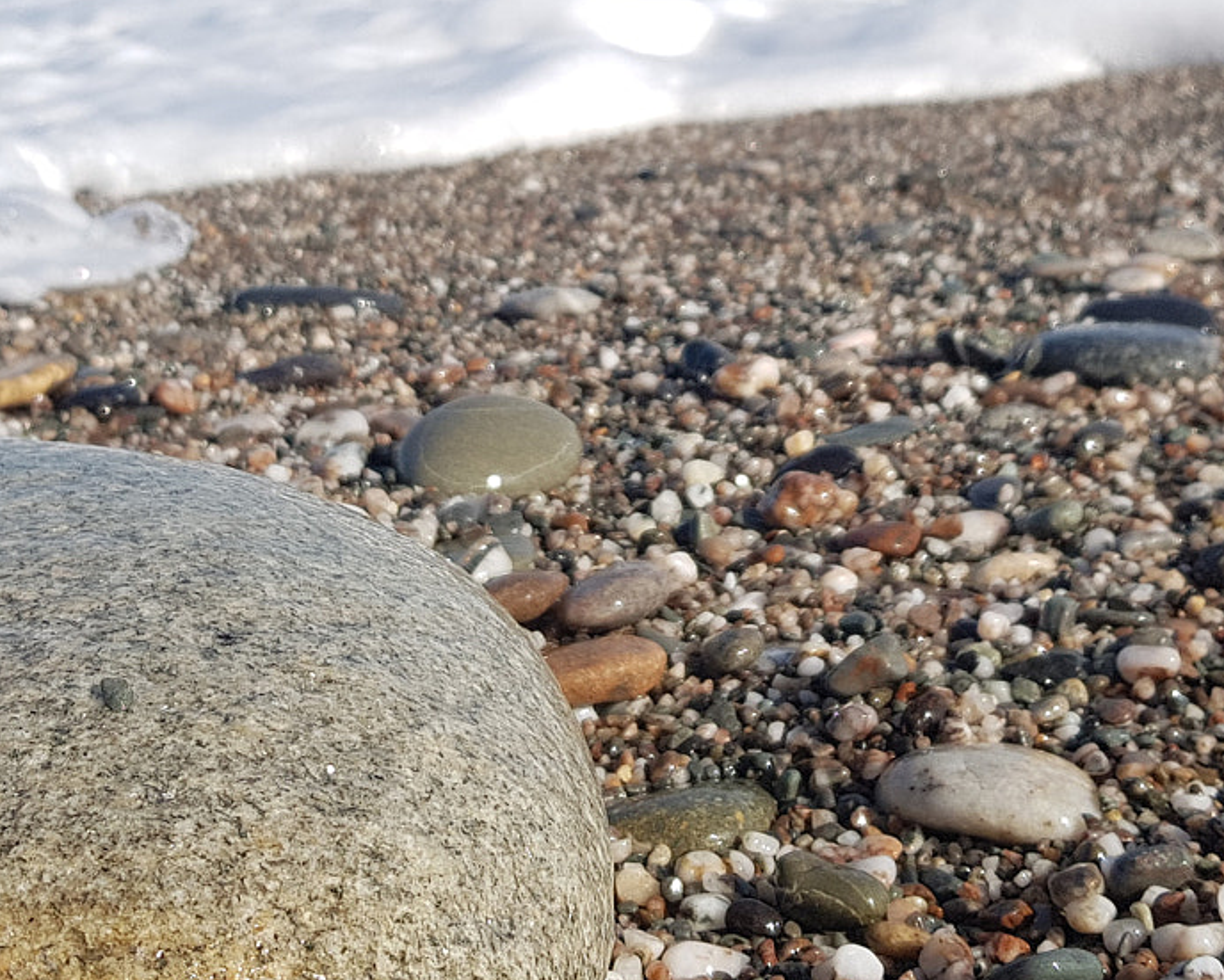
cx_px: 639
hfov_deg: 31.9
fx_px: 2138
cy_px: 249
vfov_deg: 25.5
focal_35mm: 59
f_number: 1.7
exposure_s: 1/2624
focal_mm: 4.2
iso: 40
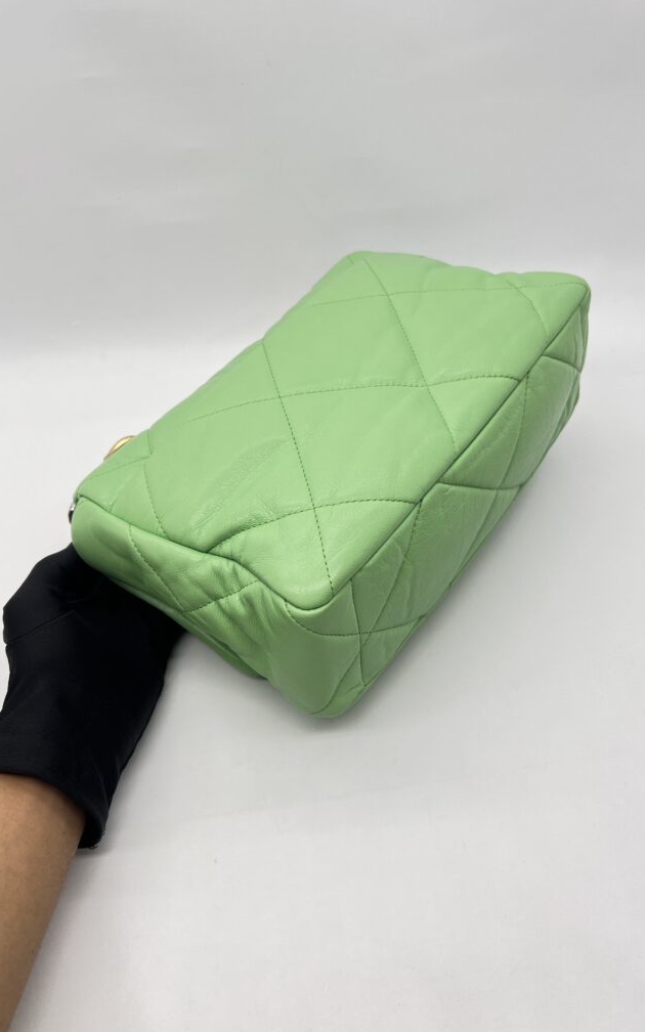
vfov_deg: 66.5
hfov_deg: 44.5
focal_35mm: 28
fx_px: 788
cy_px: 512
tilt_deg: -41.7
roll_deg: +3.2
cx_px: 305
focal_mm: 5.7
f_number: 1.5
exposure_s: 1/100
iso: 32
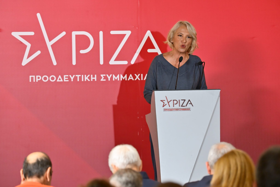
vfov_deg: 5.5
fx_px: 1944
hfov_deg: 8.2
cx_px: 140
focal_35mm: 250
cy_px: 94
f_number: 5.6
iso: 2800
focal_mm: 250
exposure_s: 1/250
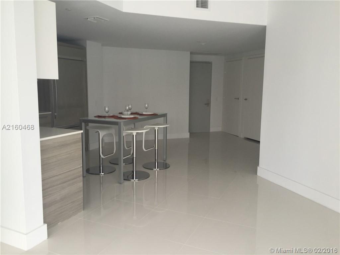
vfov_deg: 48.2
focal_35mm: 29
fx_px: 285
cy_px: 128
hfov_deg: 61.7
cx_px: 170
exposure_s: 1/60
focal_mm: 4.15
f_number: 2.2
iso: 40
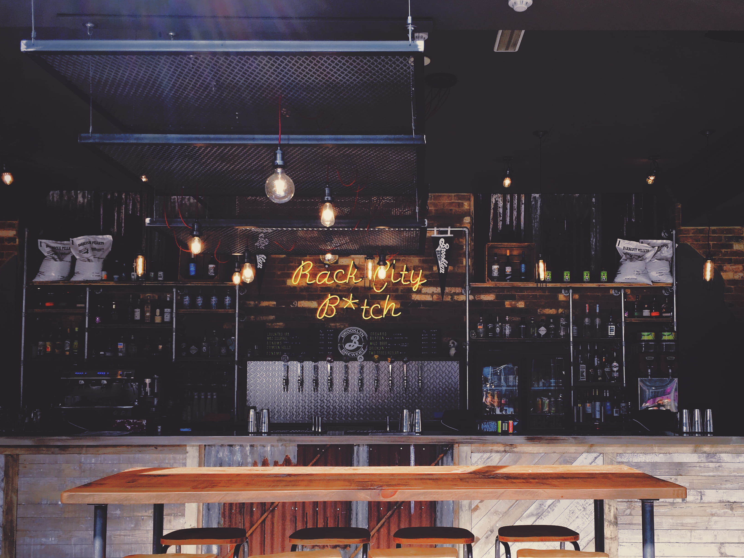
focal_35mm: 36
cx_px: 430
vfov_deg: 39.5
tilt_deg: +3.6
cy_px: 333
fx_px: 774
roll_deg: +0.1
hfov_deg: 51.2
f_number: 2.2
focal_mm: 4.15
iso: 25
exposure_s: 1/111
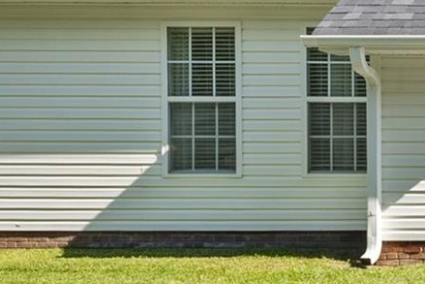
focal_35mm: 56
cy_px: 168
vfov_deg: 24.2
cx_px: 707
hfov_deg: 23.8
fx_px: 661
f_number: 9
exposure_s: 1/60
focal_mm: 12
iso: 250
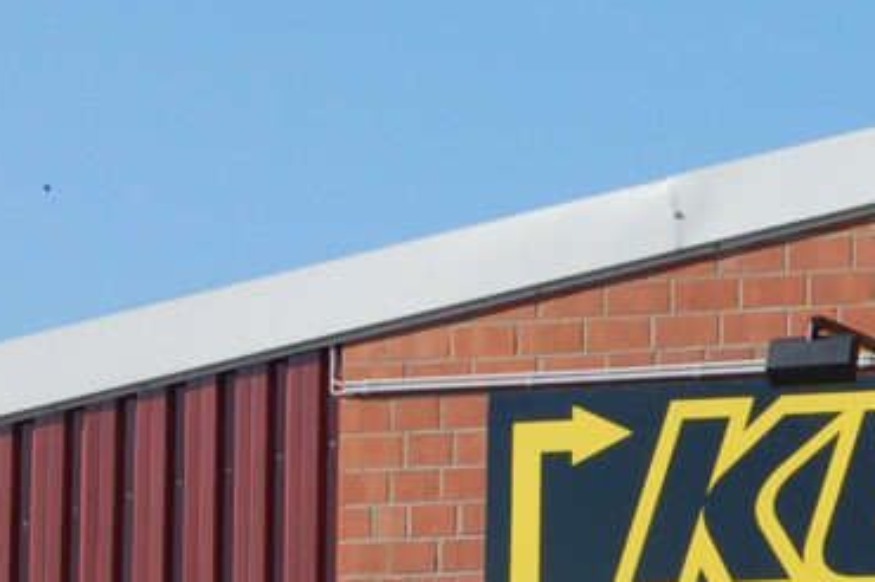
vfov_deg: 6.0
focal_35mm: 228
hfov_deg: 8.9
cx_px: 1045
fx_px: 5546
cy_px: 233
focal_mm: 55
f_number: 9
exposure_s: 1/320
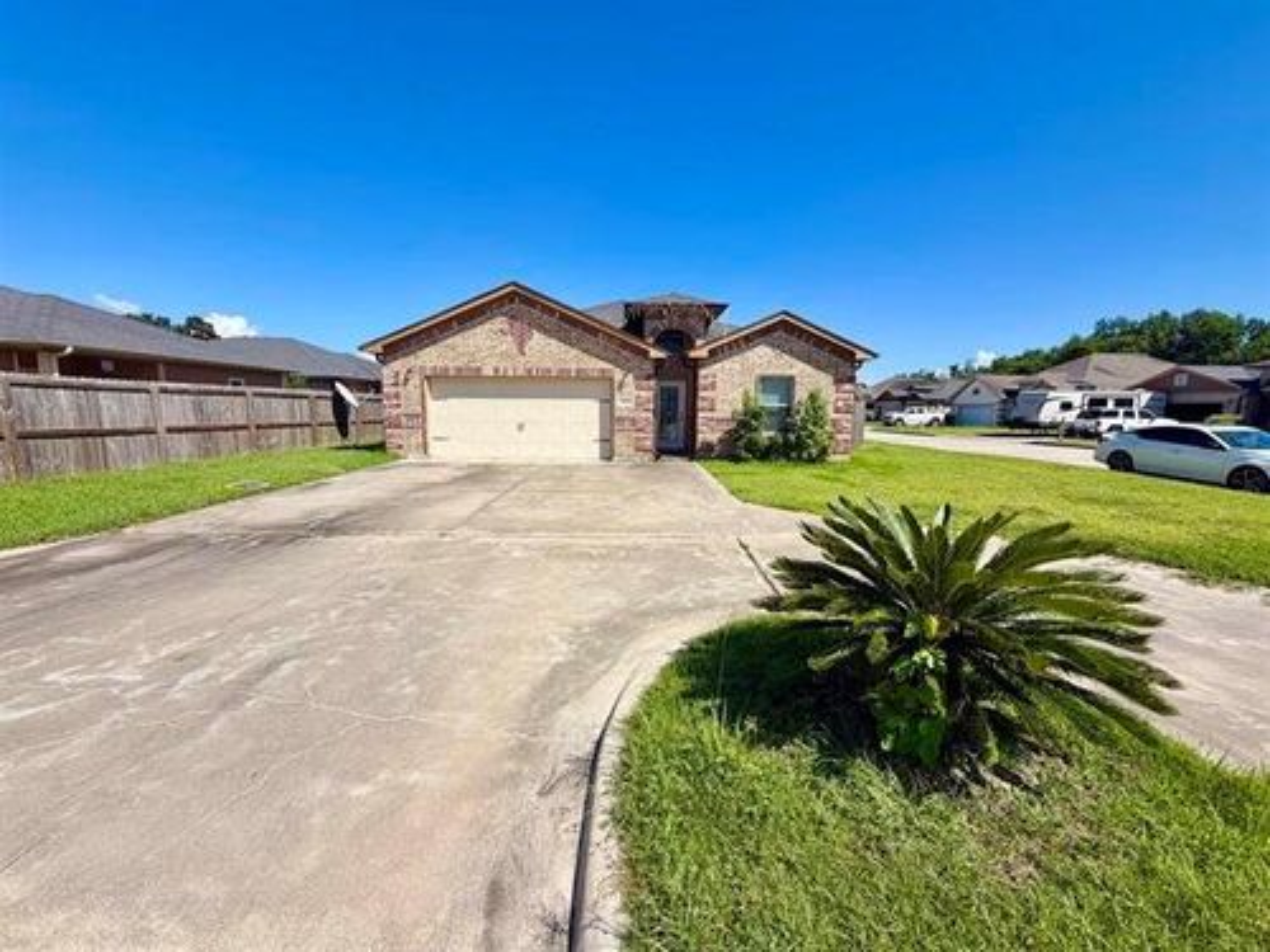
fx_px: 514
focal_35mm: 14
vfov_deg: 85.7
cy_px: 476
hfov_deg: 102.1
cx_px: 635
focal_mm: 2.22
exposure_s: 1/901
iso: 20
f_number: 2.2
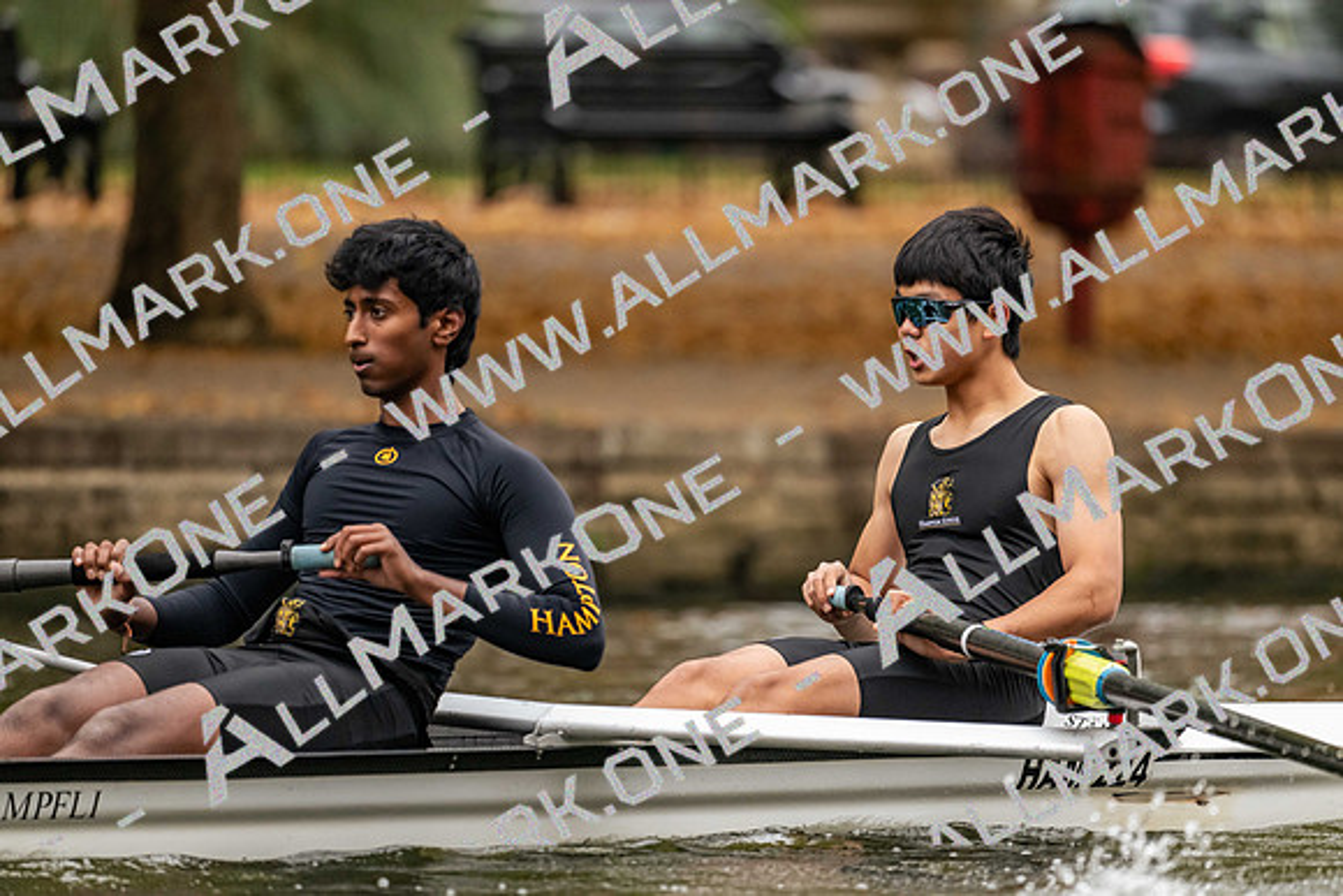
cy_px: 448
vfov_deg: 3.4
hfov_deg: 5.2
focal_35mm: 400
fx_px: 14925
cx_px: 672
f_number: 4.5
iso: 2800
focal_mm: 400
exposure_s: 1/2500
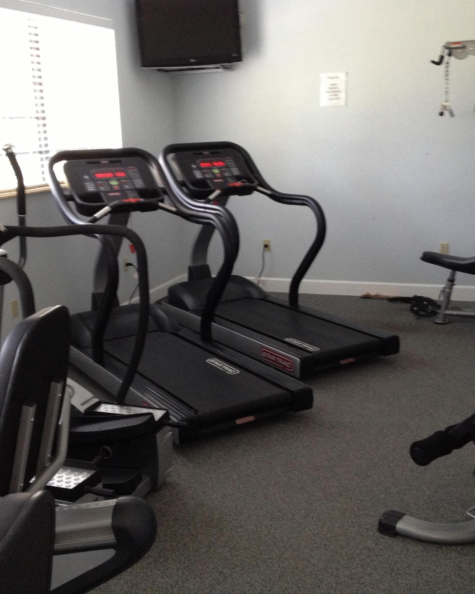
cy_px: 295
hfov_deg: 32.7
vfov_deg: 40.3
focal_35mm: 46
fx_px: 808
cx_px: 233
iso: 160
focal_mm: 4.28
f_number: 2.4
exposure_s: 1/20
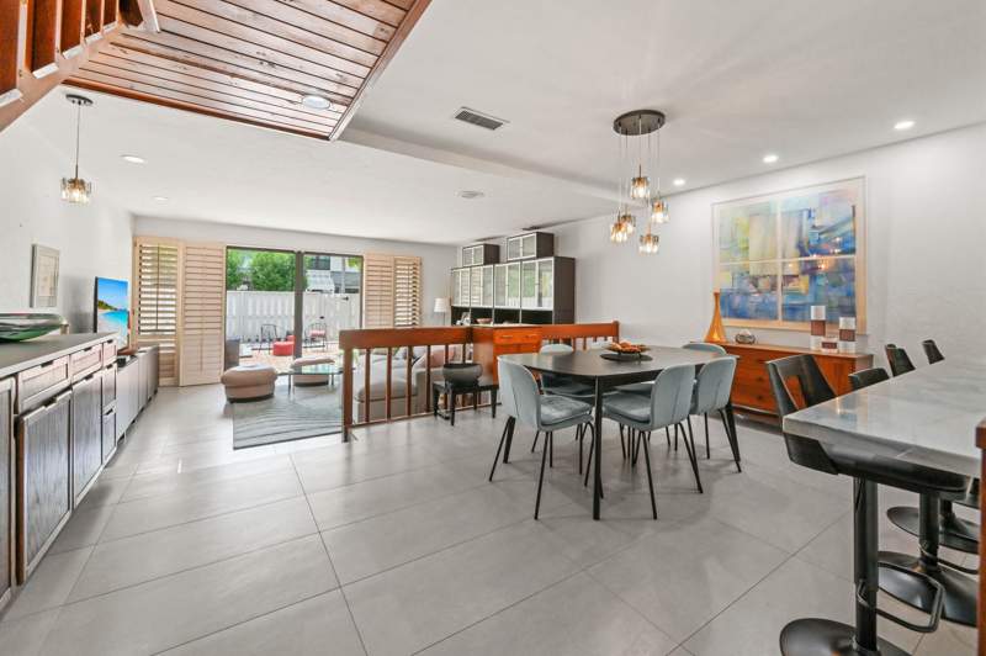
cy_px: 328
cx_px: 493
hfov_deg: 104.3
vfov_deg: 81.1
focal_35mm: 14
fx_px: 383
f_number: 9
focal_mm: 14
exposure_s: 1/60
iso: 1250
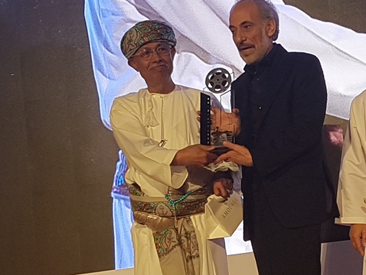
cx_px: 274
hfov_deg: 41.7
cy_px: 149
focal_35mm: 44
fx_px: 465
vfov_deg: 32.9
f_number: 1.7
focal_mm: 4.2
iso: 40
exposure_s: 1/139
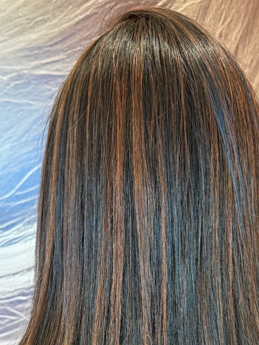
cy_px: 327
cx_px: 168
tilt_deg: -10.2
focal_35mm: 56
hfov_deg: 26.0
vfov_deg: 32.2
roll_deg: -1.5
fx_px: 559
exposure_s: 1/60
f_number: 1.78
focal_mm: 6.76
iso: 400
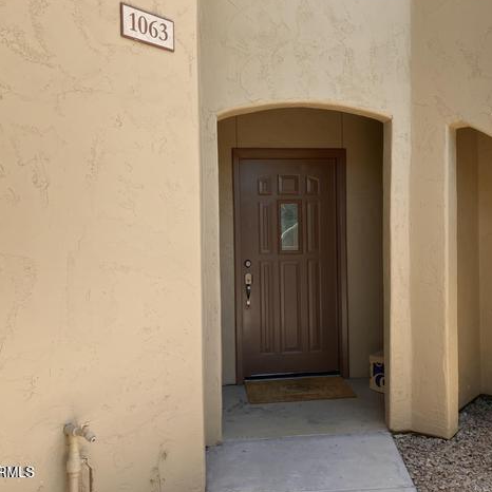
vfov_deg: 48.4
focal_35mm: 34
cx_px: 285
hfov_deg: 48.3
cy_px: 242
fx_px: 547
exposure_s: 1/244
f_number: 1.8
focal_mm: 3.99
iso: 25
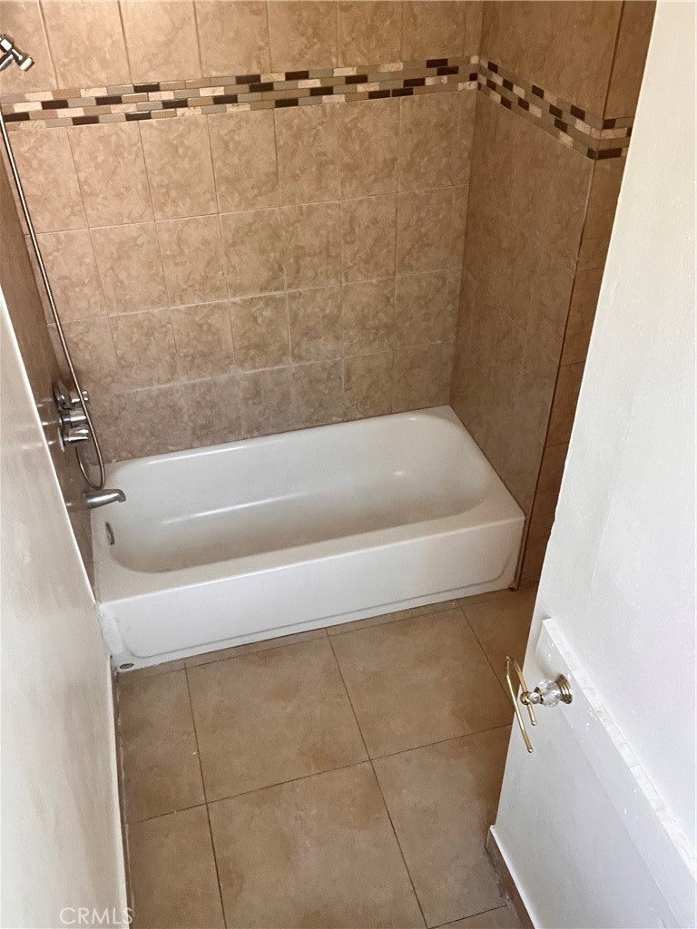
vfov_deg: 60.0
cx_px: 348
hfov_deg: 46.8
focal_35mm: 30
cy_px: 464
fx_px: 805
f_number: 2.2
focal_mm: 2.71
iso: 200
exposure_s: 1/60
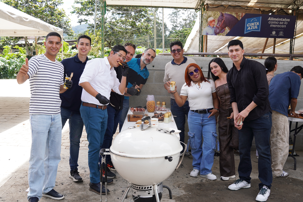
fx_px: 321
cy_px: 101
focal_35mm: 38
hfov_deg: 50.6
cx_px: 152
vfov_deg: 35.0
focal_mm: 25.4
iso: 100
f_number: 4.5
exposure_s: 1/160
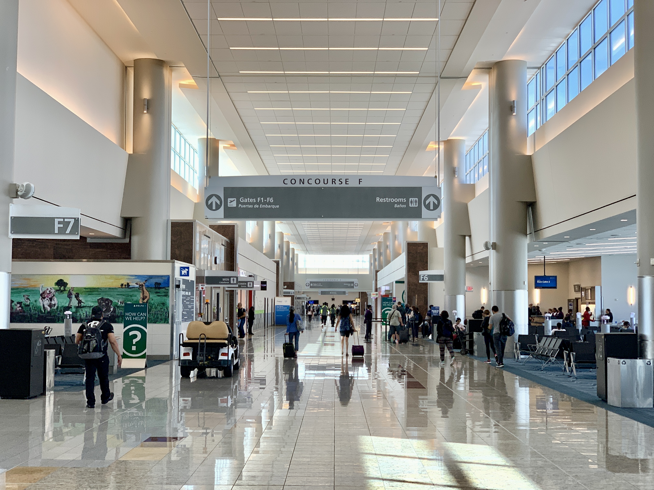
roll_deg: -0.6
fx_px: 982
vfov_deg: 28.0
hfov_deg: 36.8
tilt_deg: +3.9
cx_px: 327
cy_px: 245
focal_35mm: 52
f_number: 2.4
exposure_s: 1/122
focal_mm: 6
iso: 80
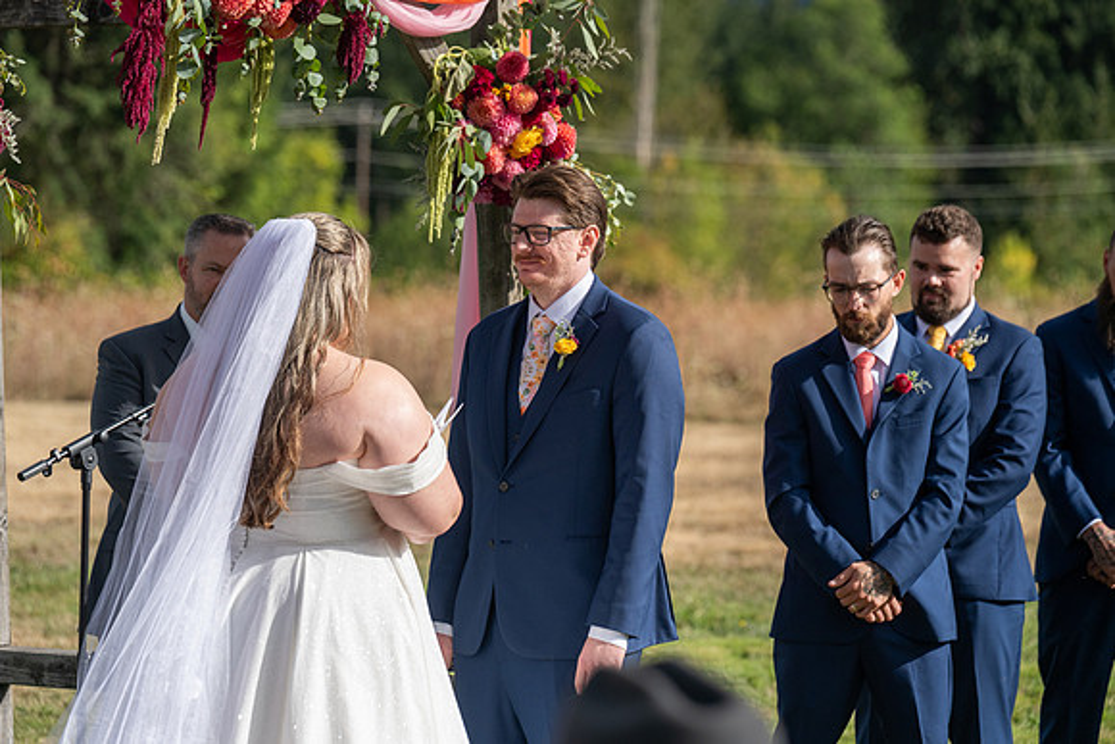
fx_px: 4647
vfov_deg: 9.2
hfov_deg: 13.7
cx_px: 558
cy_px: 372
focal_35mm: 150
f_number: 4.5
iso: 400
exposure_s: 1/4000
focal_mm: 150
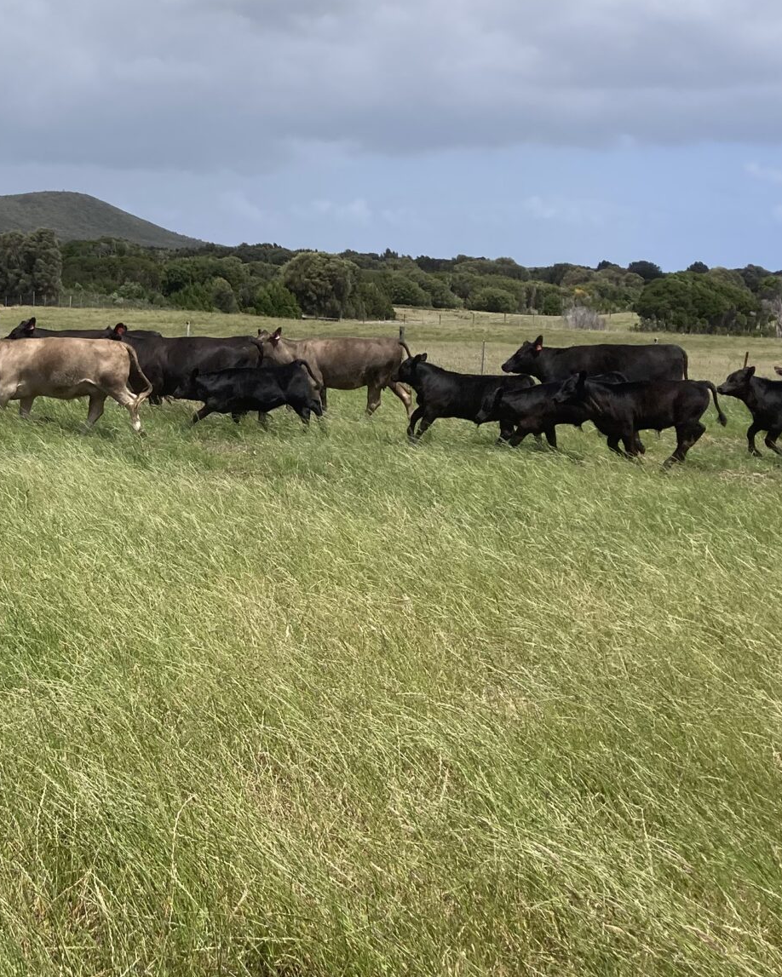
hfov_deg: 23.9
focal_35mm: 61
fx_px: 1764
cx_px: 4
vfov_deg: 30.8
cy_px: 351
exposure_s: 1/3436
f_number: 1.8
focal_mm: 3.99
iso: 25
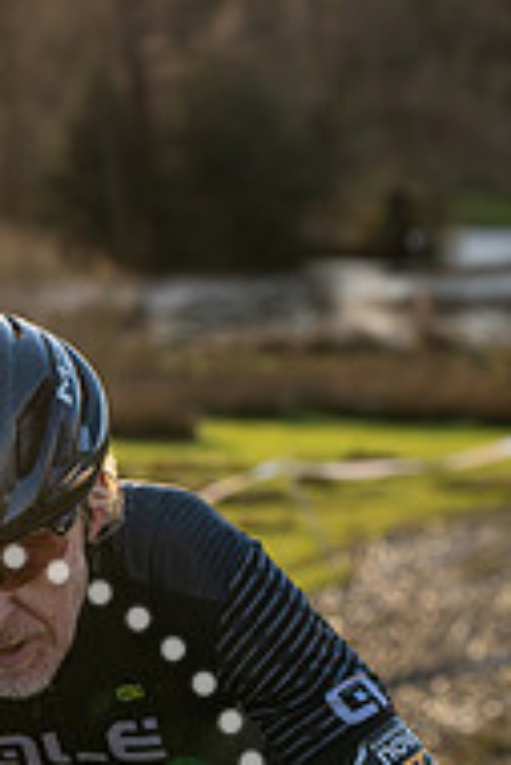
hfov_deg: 8.2
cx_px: -8
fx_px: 3528
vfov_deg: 12.3
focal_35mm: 166
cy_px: 568
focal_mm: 70
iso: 250
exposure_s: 1/1000
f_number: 4
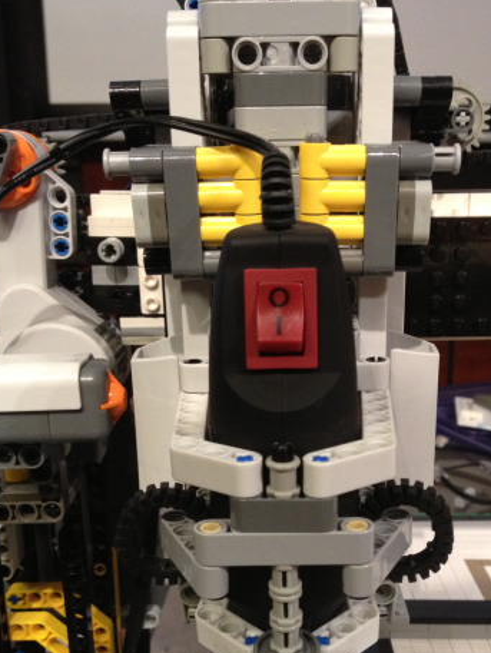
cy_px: 425
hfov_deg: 30.8
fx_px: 887
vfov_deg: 40.0
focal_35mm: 47
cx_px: 296
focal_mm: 4.28
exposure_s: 1/20
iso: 250
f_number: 2.4
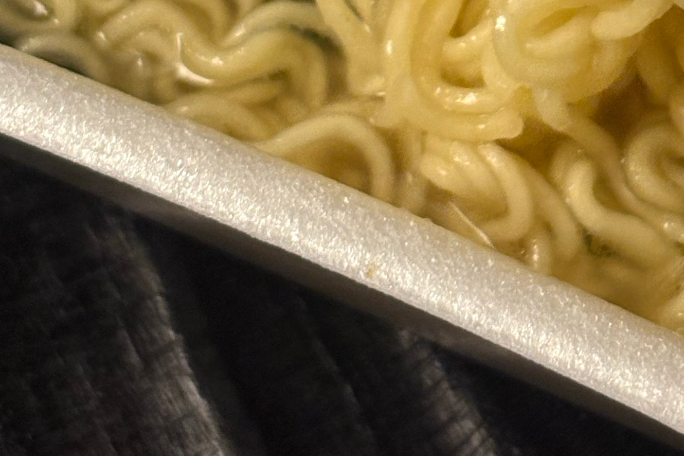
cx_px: 509
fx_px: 3115
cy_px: -345
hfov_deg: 12.5
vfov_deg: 8.1
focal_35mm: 164
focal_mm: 5.96
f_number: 1.6
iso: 160
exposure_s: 1/33
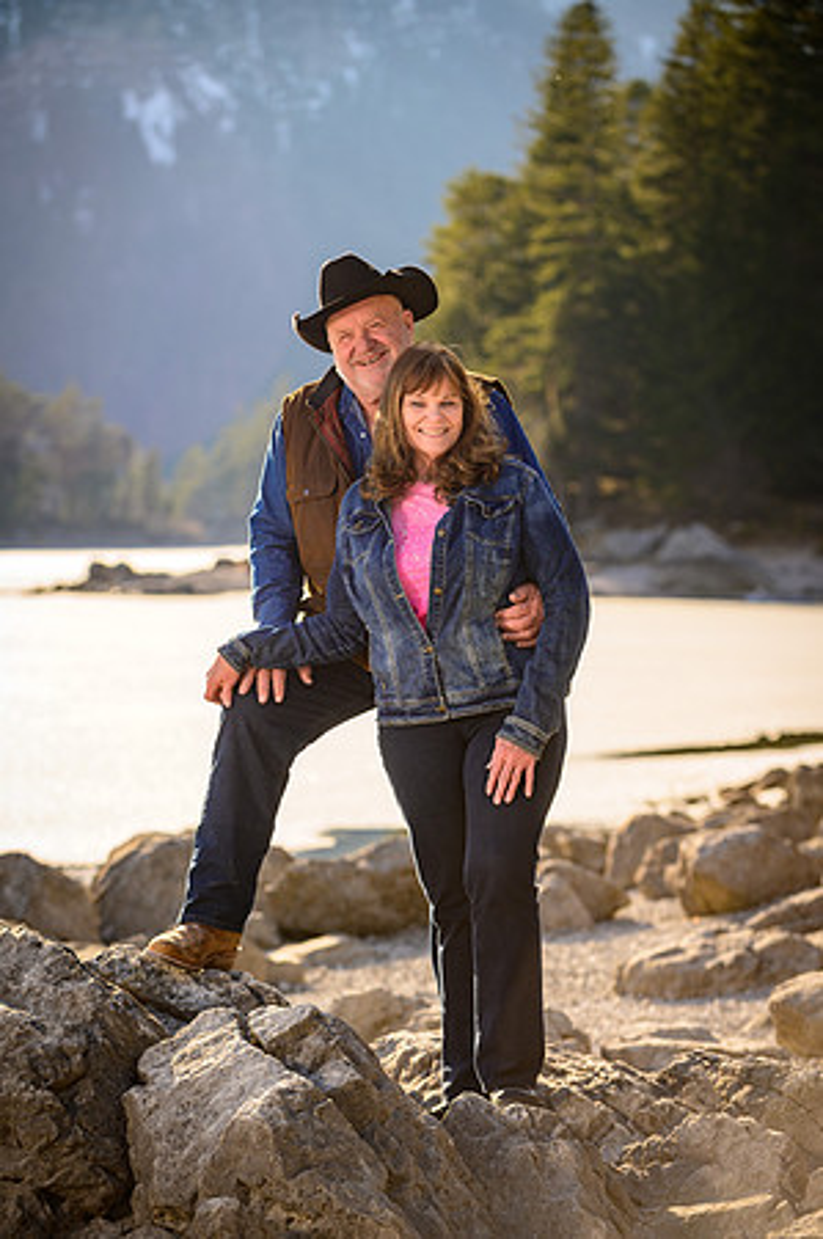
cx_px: 412
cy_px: 620
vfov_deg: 17.7
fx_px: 3987
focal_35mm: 116
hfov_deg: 11.8
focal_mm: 116
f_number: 4.5
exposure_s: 1/640
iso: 125
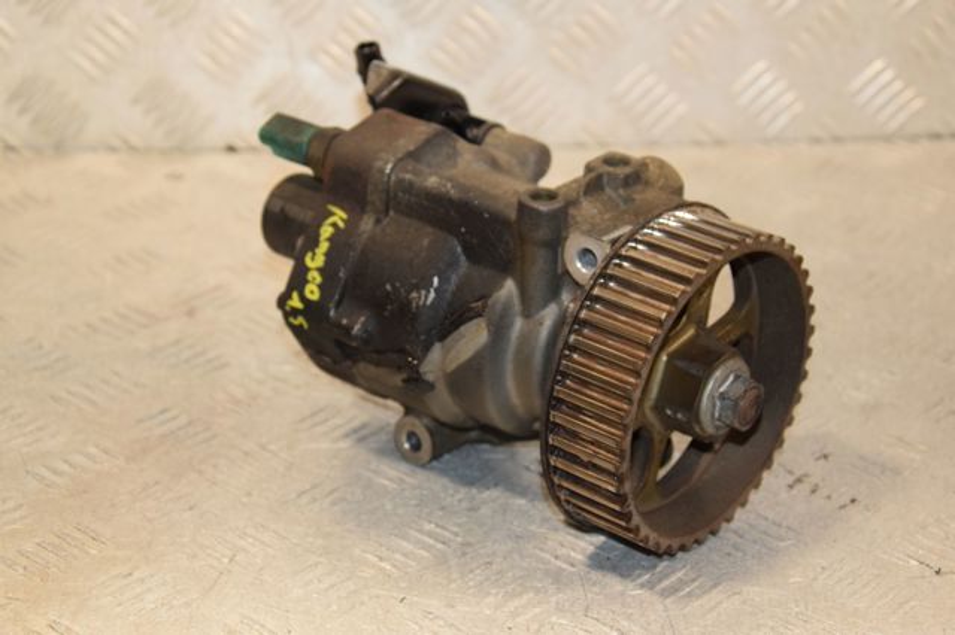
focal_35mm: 78
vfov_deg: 17.5
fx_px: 2068
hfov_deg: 26.0
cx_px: 478
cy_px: 318
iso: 1600
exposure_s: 1/200
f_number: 6.3
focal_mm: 52
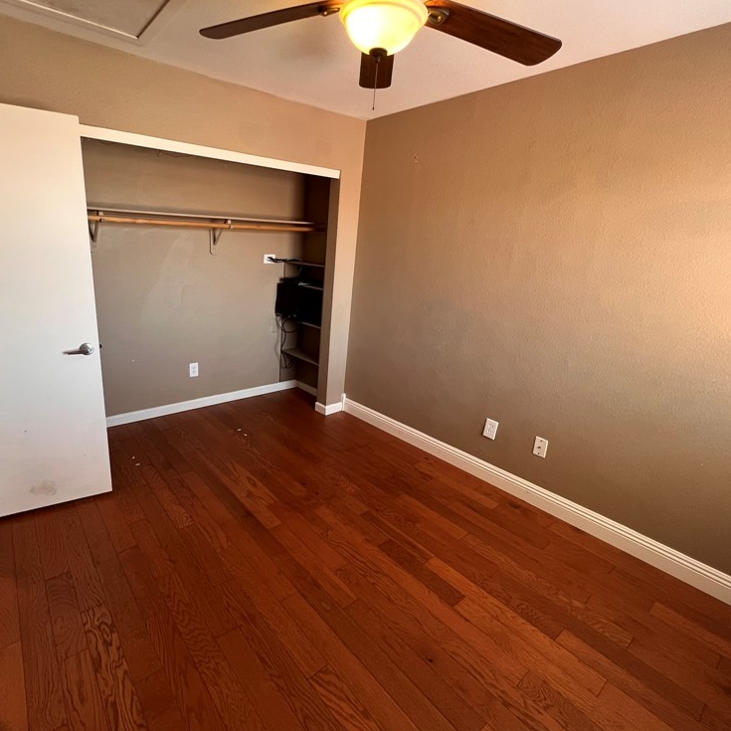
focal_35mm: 16
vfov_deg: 87.4
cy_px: 357
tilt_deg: -16.0
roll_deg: -3.0
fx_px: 382
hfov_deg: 86.7
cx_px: 306
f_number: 1.8
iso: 200
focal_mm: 1.57
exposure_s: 1/60
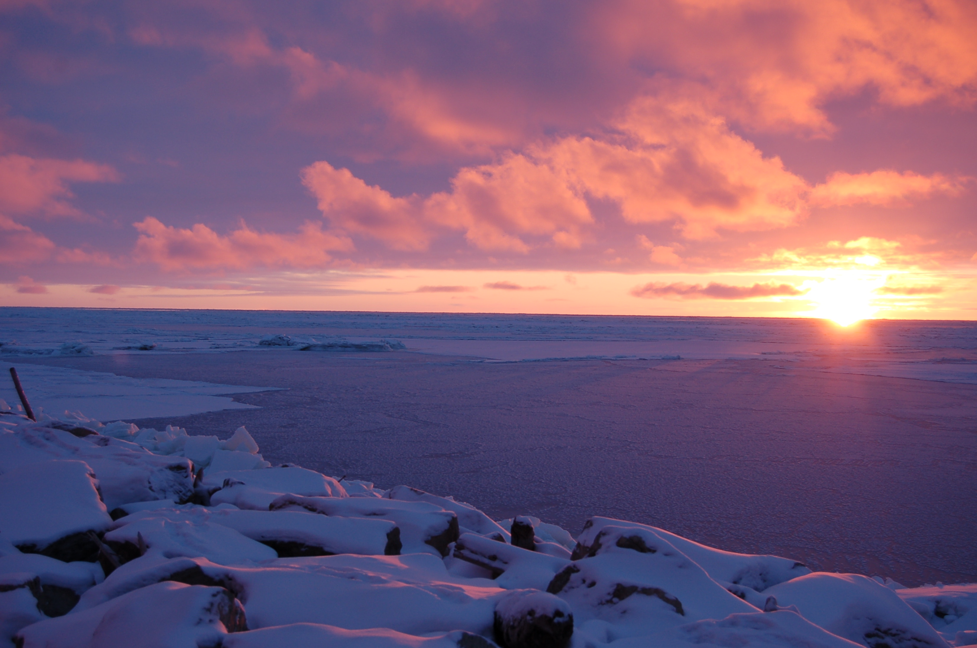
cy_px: 324
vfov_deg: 25.7
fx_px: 1422
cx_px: 488
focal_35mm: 52
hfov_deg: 37.9
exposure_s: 1/100
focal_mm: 35
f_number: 5.6
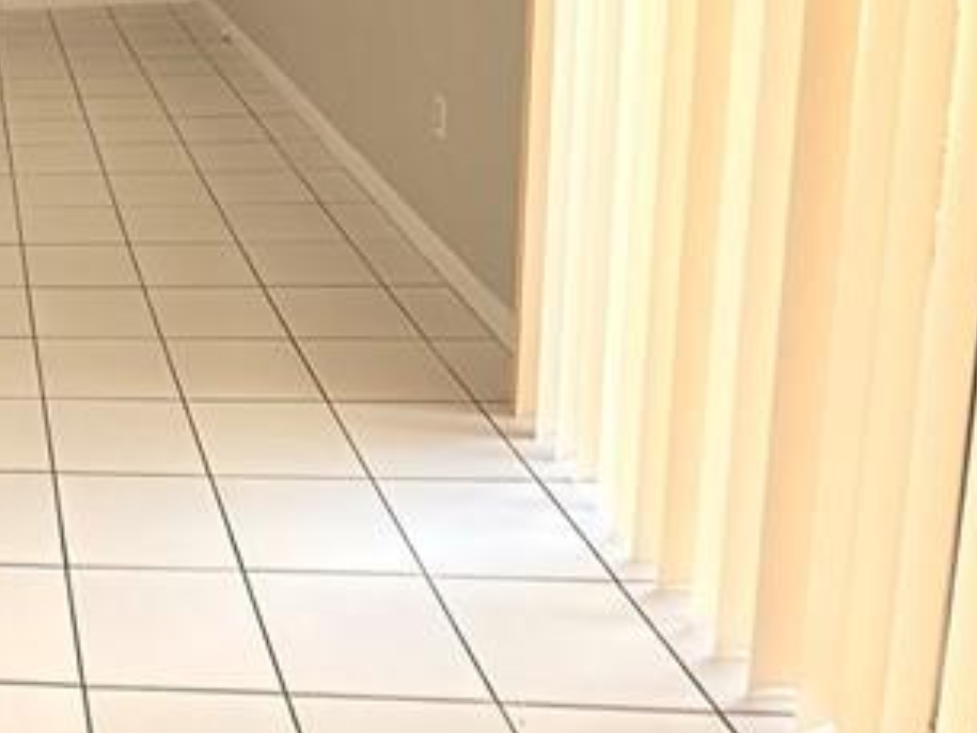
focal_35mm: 47
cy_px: 0
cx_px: -243
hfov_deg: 32.2
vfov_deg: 28.9
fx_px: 1327
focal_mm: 2.22
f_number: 2.2
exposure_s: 1/120
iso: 125
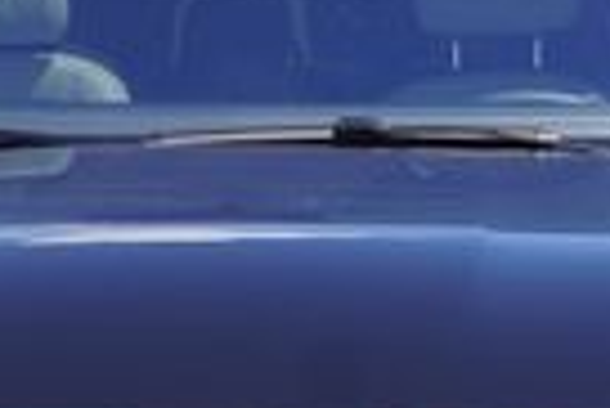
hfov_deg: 12.1
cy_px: 641
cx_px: 211
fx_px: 2867
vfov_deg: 8.0
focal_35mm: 169
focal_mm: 24
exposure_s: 1/160
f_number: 7.1
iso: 100
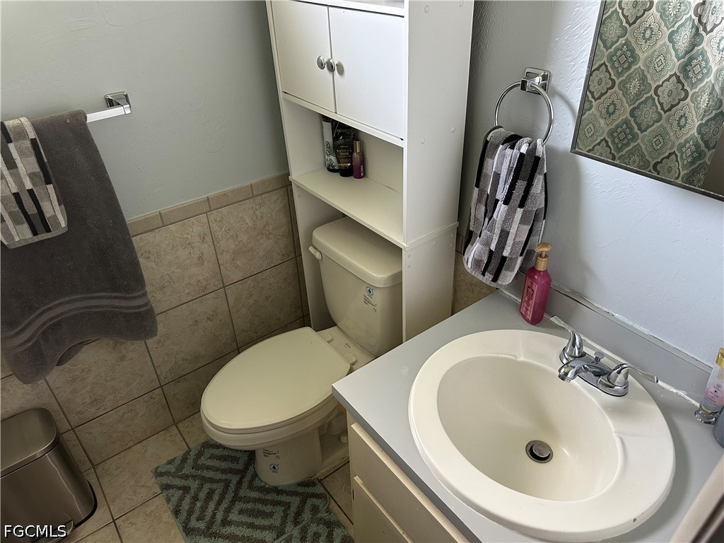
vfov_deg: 56.8
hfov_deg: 71.6
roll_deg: +1.2
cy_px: 272
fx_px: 502
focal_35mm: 24
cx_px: 362
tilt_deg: -35.8
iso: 250
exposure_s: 1/60
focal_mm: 6.86
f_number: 1.78
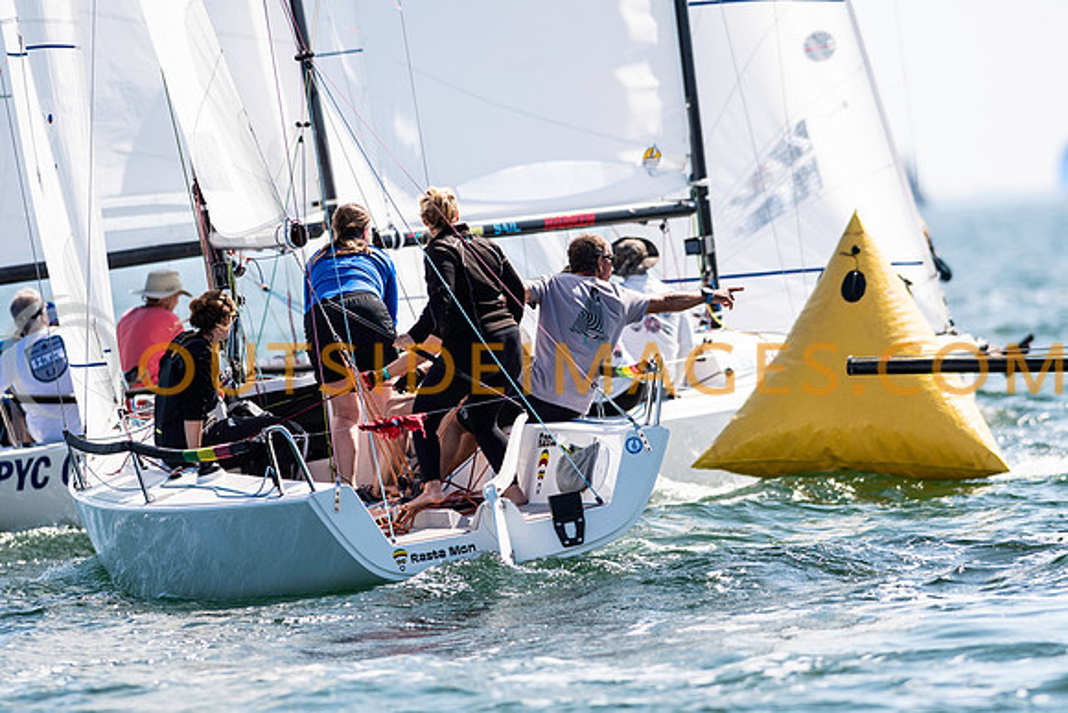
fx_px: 13352
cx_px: 534
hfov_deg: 4.6
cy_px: 356
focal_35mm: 450
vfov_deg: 3.1
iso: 200
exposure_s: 1/2000
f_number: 5
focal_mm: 300
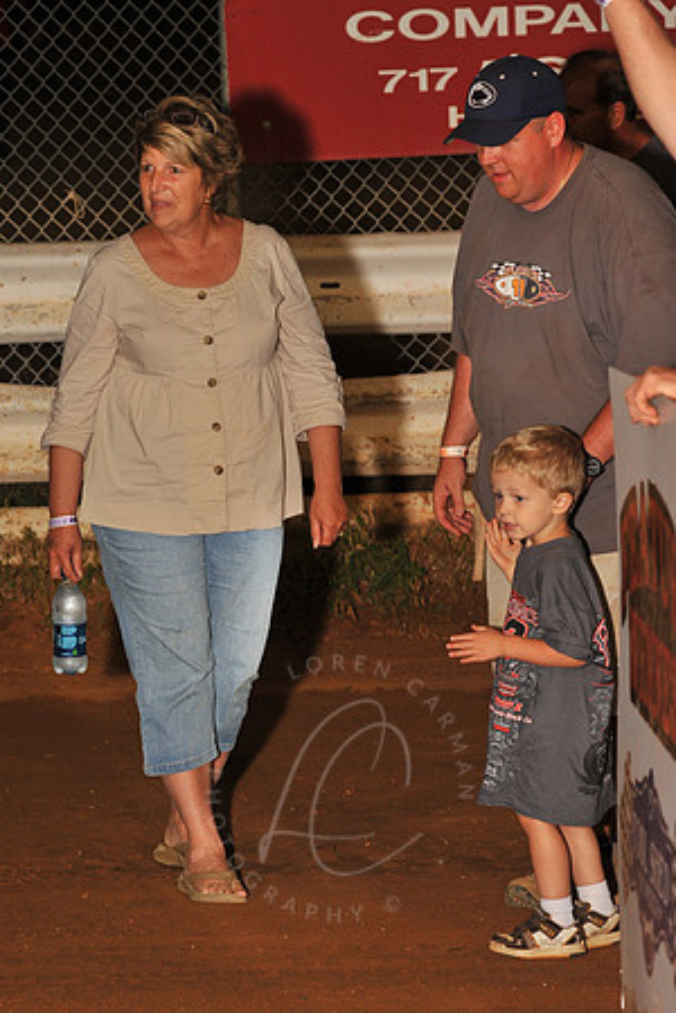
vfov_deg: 18.3
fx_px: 3154
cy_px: 506
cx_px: 338
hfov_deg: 12.2
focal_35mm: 112
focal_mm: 112
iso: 500
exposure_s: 1/320
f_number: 7.1
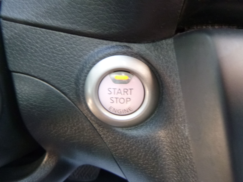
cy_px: 91
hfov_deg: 69.4
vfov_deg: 54.9
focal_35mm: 25
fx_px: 175
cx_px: 122
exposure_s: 1/10
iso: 400
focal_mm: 4.5
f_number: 3.9
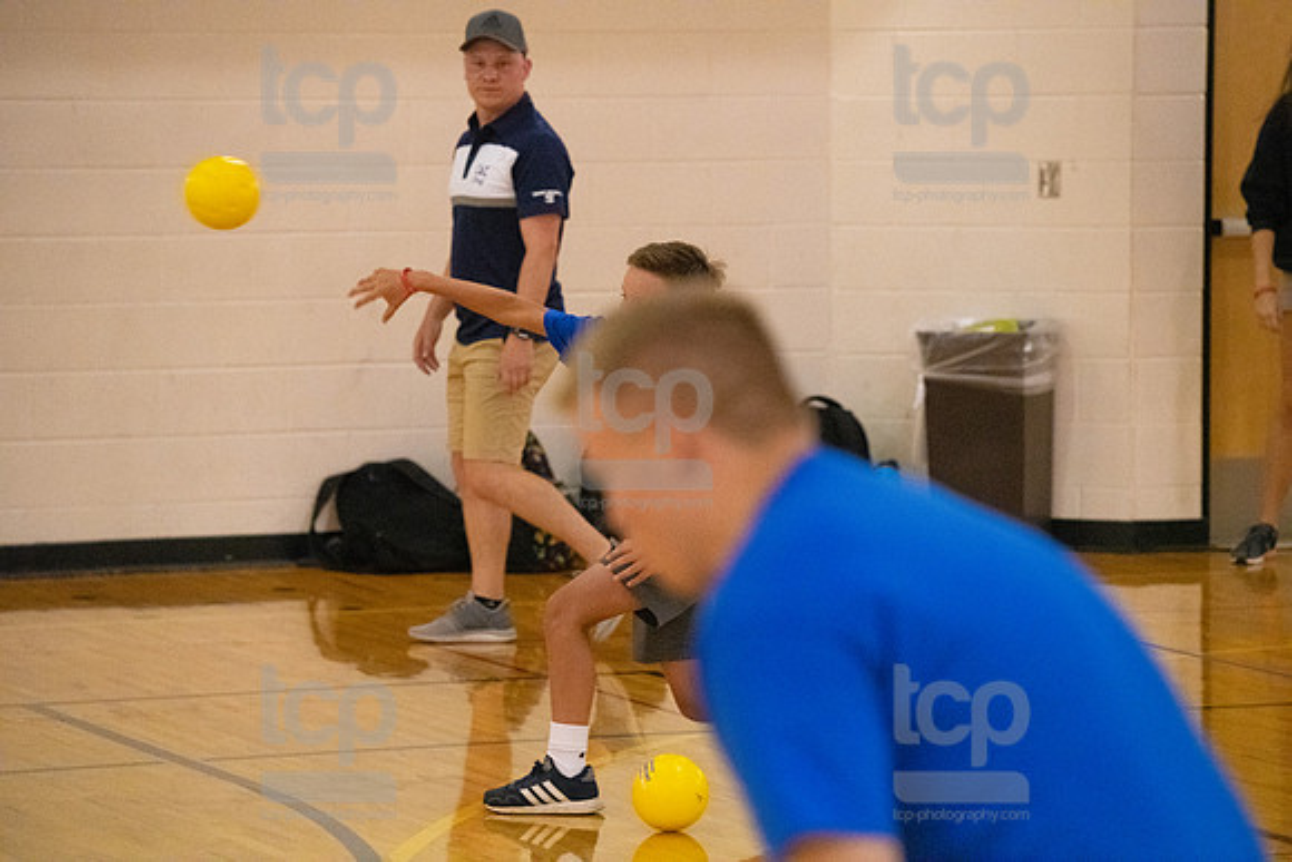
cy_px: 431
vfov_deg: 7.9
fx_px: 6282
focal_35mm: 175
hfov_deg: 11.7
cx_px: 646
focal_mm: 175
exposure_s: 1/800
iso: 10000
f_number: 4
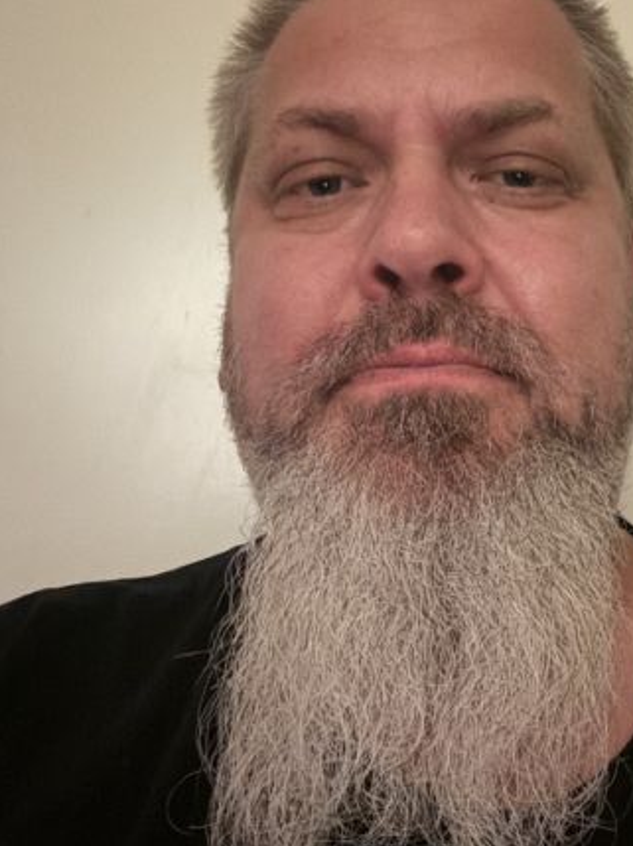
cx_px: 408
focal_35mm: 42
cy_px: 369
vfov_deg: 44.7
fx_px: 1026
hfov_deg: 34.1
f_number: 1.9
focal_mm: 2.69
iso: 1250
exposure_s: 1/7
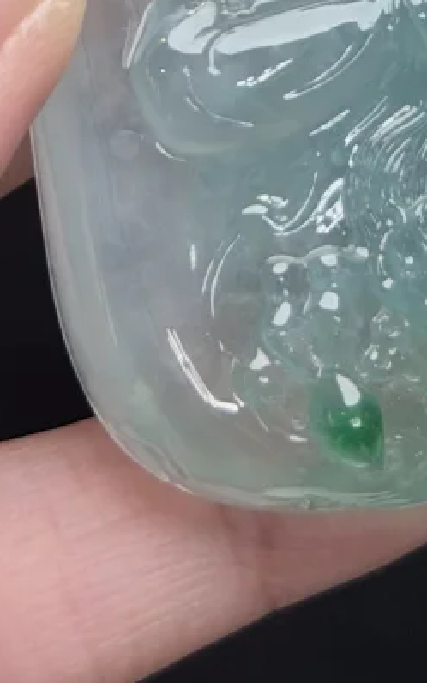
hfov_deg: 7.1
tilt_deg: -31.0
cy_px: -367
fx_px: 3423
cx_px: 365
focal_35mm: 184
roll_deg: -3.7
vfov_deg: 10.9
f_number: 1.78
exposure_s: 1/320
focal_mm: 6.76
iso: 64
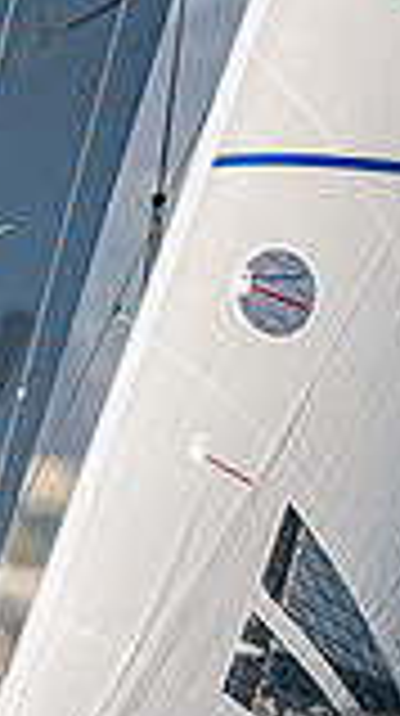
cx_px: -138
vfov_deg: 1.2
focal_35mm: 1817
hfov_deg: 0.7
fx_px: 34389
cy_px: 679
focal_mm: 400
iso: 320
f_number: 5.6
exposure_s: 1/3200
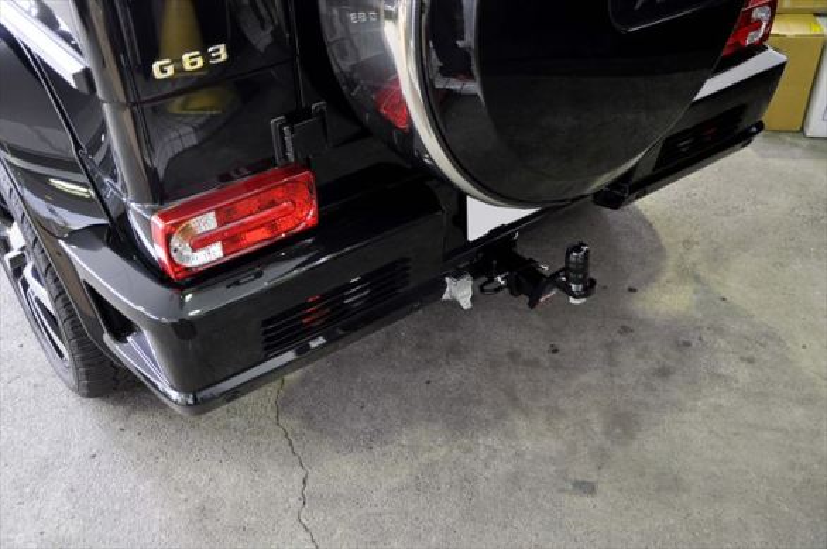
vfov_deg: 35.4
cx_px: 414
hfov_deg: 51.3
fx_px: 860
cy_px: 274
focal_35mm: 38
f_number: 4
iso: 560
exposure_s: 1/15
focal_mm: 25
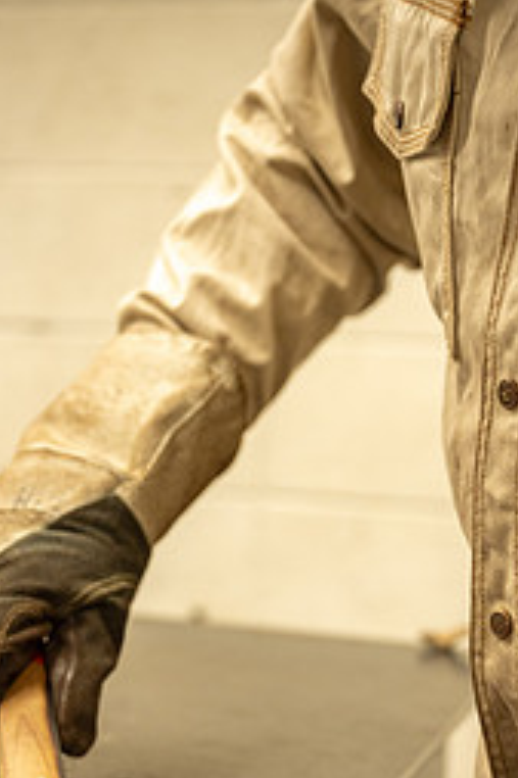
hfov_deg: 19.1
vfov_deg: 27.9
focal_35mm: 71
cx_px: 325
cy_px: 613
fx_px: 1534
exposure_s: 1/250
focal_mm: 40
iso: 640
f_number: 2.8
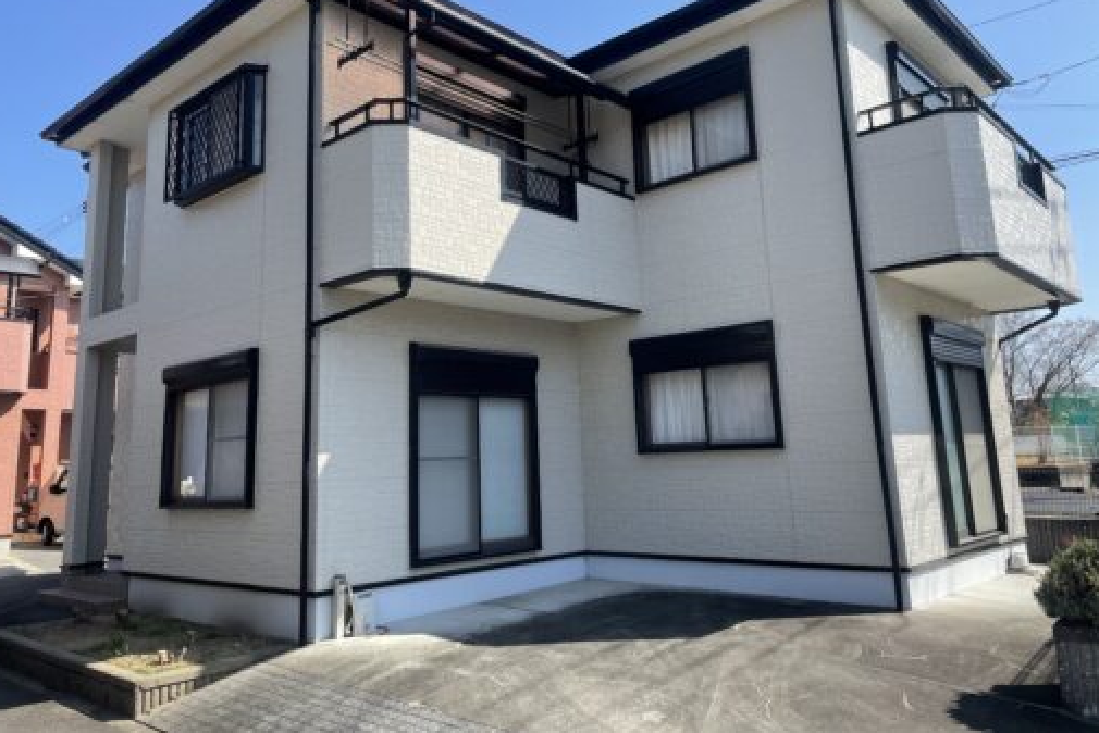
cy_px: 311
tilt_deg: +10.8
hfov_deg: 65.5
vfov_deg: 46.3
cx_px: 541
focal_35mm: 28
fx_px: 855
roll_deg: +2.2
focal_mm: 4.2
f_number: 1.6
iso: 32
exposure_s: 1/1667
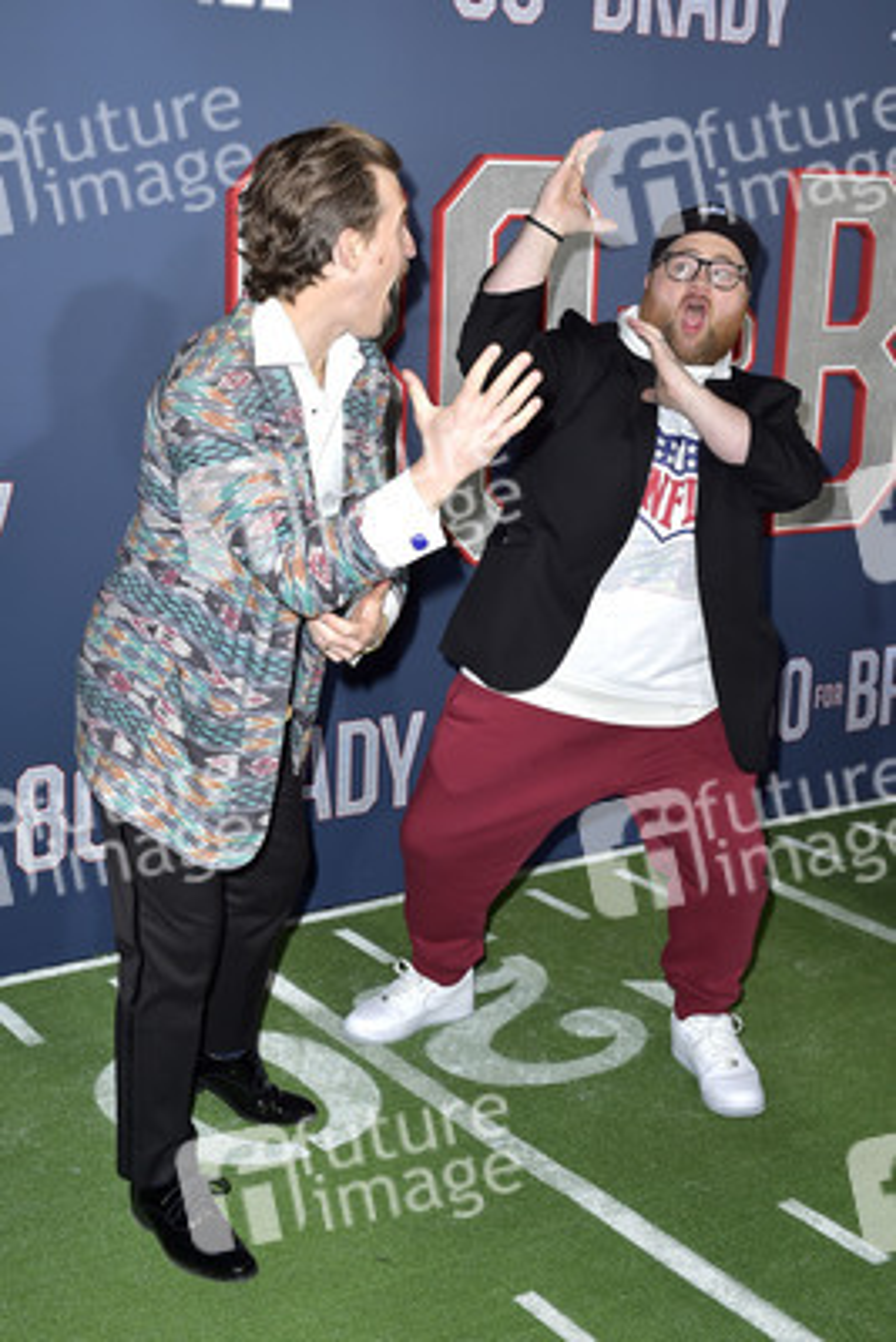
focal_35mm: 42
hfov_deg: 31.9
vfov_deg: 46.4
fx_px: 1567
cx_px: 448
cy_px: 671
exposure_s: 1/250
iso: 500
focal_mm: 42
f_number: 6.3
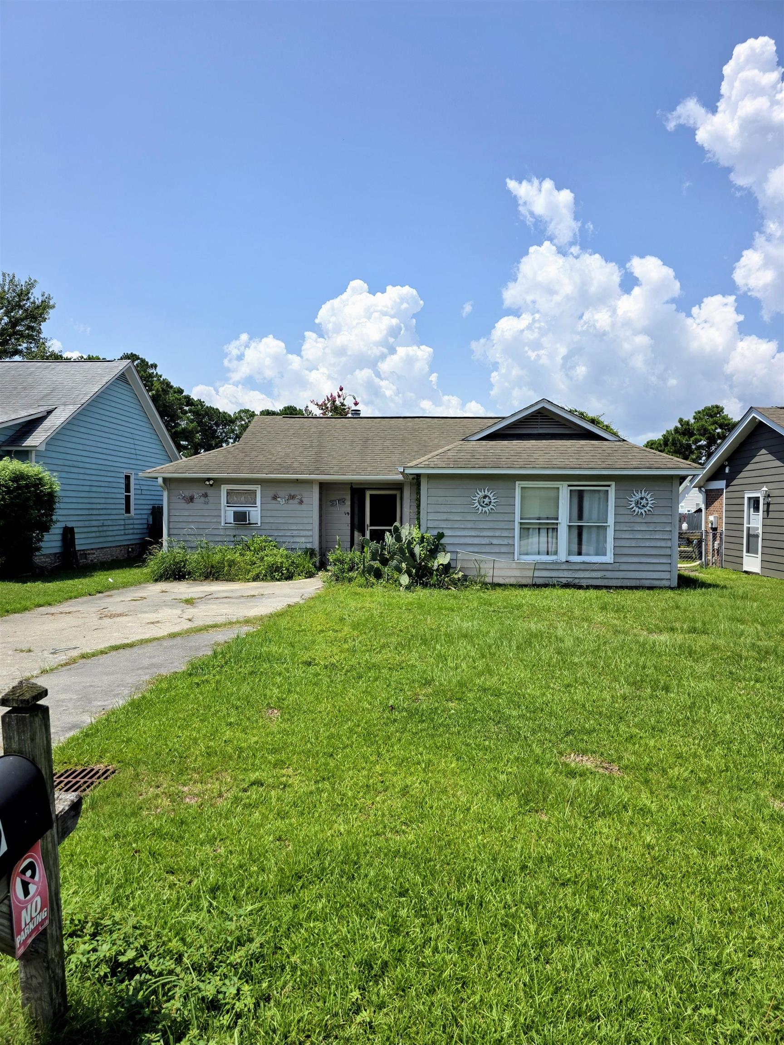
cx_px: 392
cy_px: 522
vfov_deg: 73.9
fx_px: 695
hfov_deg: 58.9
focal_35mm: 23
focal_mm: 6.3
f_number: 1.7
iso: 64
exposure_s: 1/7944
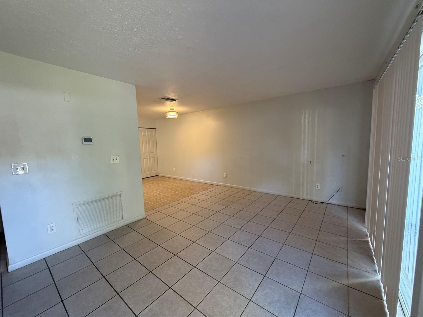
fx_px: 171
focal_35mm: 14
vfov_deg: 85.7
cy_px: 158
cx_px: 212
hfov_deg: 102.1
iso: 250
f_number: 2.2
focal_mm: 2.22
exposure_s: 1/60
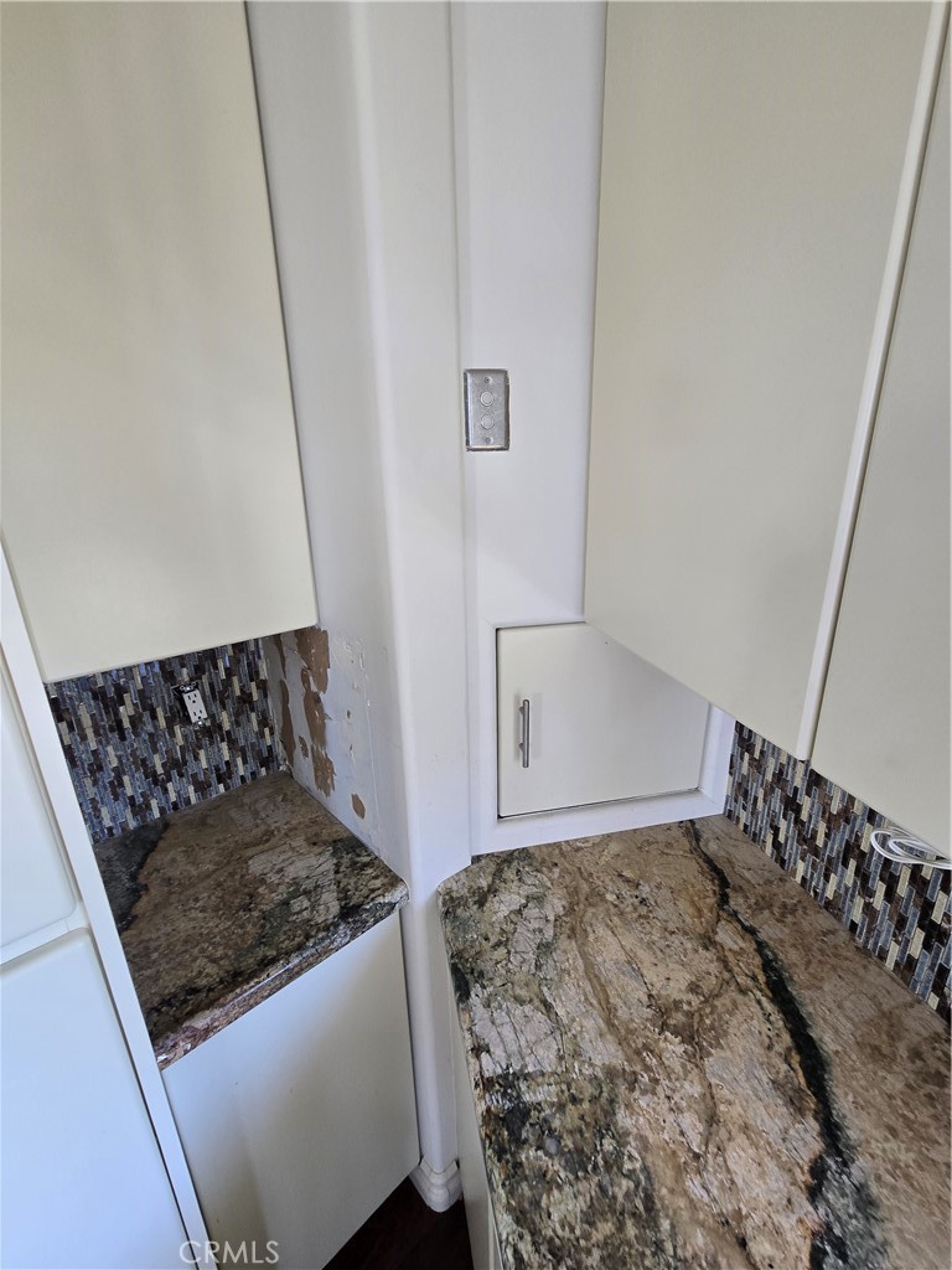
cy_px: 635
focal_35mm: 13
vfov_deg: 106.2
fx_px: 477
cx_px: 476
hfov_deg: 89.9
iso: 125
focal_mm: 2.2
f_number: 2.2
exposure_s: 1/60
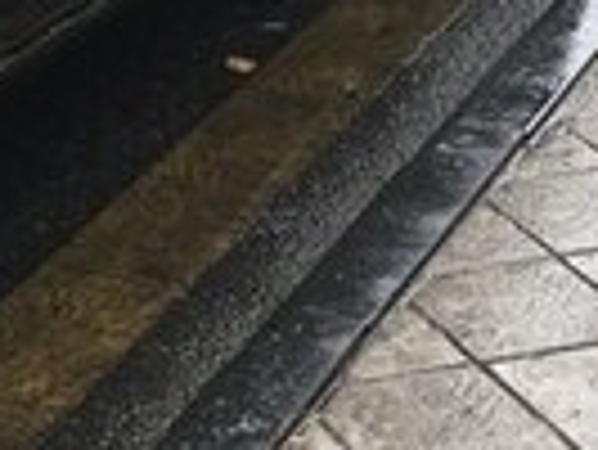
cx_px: -301
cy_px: -295
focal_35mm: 144
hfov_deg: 13.0
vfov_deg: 9.9
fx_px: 2490
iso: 25
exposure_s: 1/169
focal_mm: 4.15
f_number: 2.2
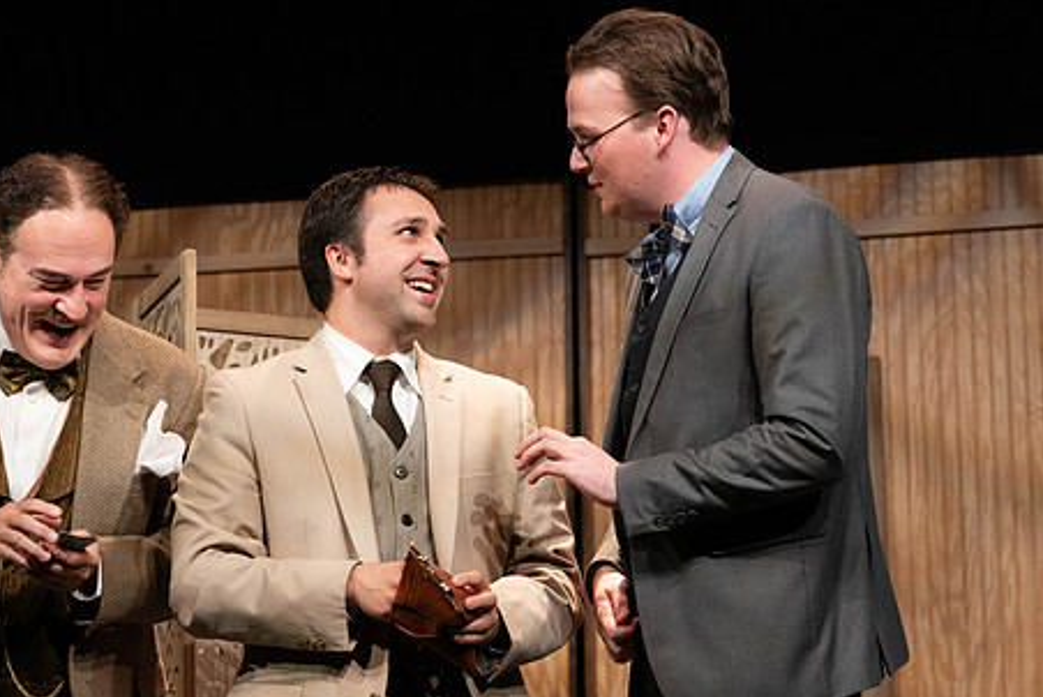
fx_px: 3160
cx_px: 422
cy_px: 426
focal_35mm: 109
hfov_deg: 18.7
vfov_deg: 12.6
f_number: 5.6
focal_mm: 85
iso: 4000
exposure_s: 1/320
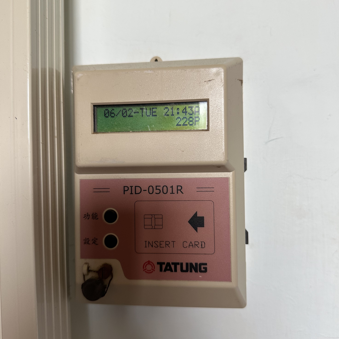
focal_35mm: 29
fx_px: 321
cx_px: 172
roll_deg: +1.3
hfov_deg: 55.6
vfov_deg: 55.6
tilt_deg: +0.6
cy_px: 168
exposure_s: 1/121
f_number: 1.78
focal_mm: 6.86
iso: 160
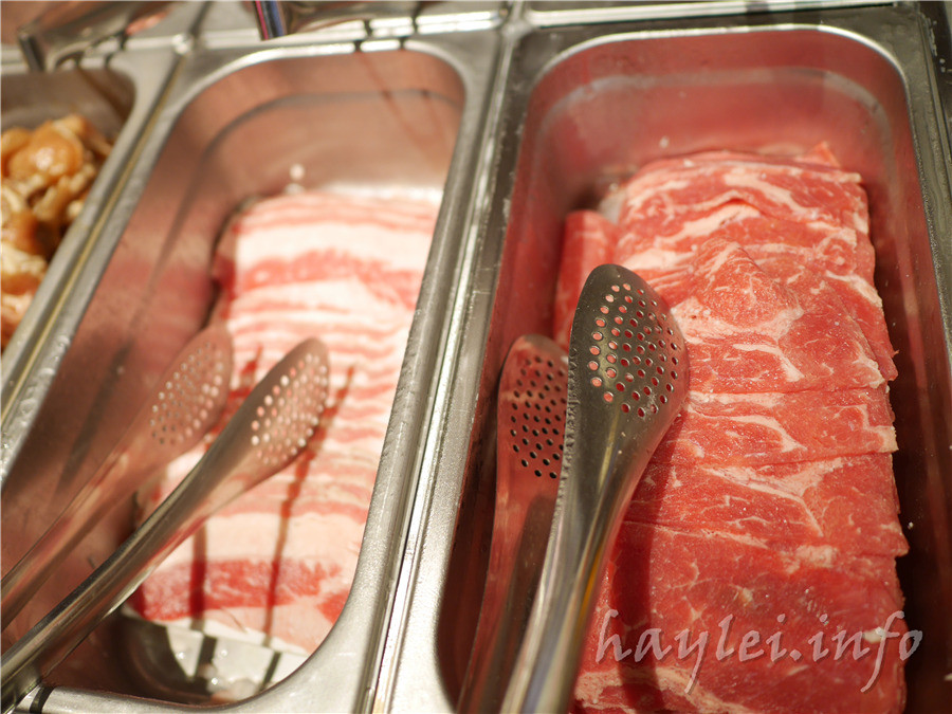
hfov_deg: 60.0
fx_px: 825
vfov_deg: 46.8
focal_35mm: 30
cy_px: 357
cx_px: 476
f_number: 1.7
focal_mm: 15
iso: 250
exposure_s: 1/60
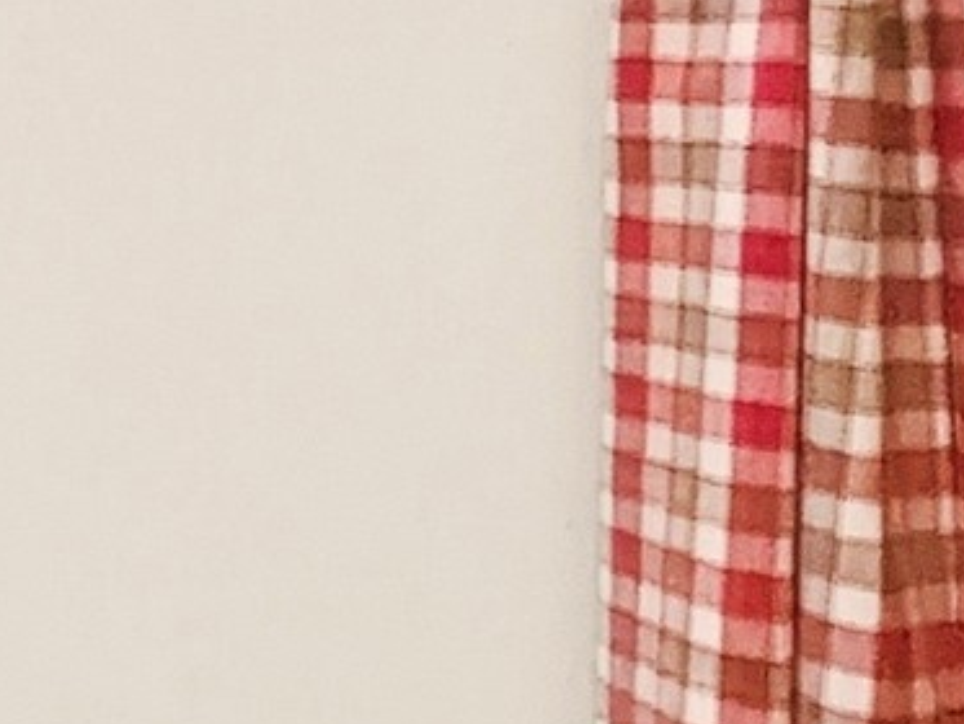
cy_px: 14
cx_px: -613
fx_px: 2006
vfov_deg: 19.9
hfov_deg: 21.2
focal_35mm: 72
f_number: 2.2
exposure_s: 1/120
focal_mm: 2.2
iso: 100
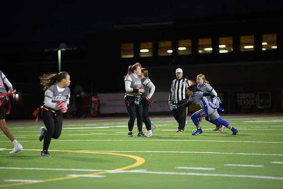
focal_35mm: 200
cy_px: 94
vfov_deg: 6.9
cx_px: 142
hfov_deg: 10.3
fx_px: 1573
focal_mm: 200
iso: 1400
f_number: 2.8
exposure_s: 1/200
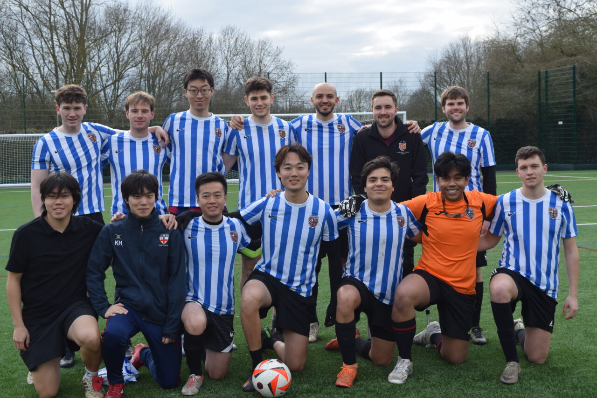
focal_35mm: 57
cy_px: 199
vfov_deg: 23.8
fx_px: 945
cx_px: 298
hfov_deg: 35.1
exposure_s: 1/250
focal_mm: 38
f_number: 8
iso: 360
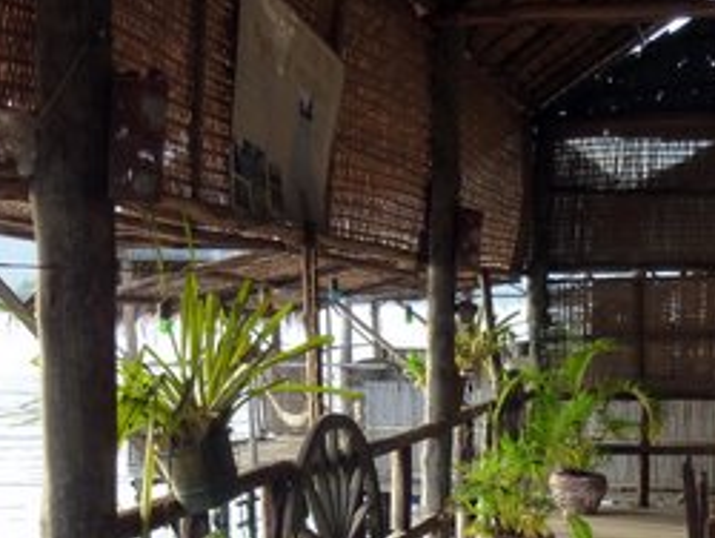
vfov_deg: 23.4
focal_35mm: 60
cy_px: 544
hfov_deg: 31.8
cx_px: 489
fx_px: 1241
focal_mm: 4.5
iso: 125
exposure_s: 1/50
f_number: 3.3
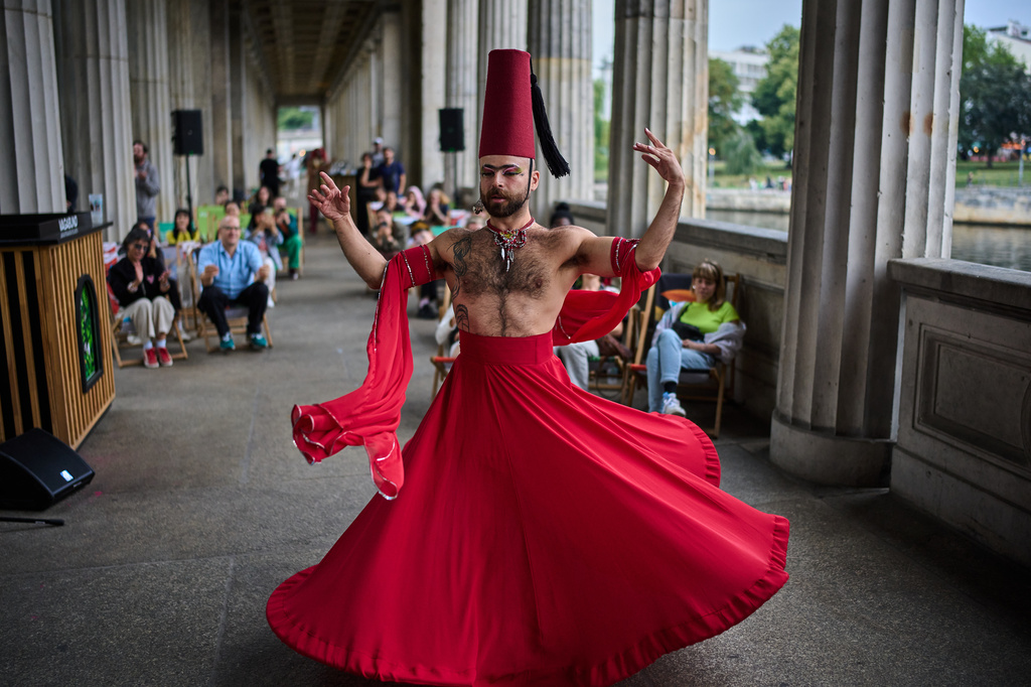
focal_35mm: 35
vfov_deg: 37.8
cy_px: 344
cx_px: 516
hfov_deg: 54.4
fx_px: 1002
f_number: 1.4
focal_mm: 35
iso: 1250
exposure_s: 1/1250
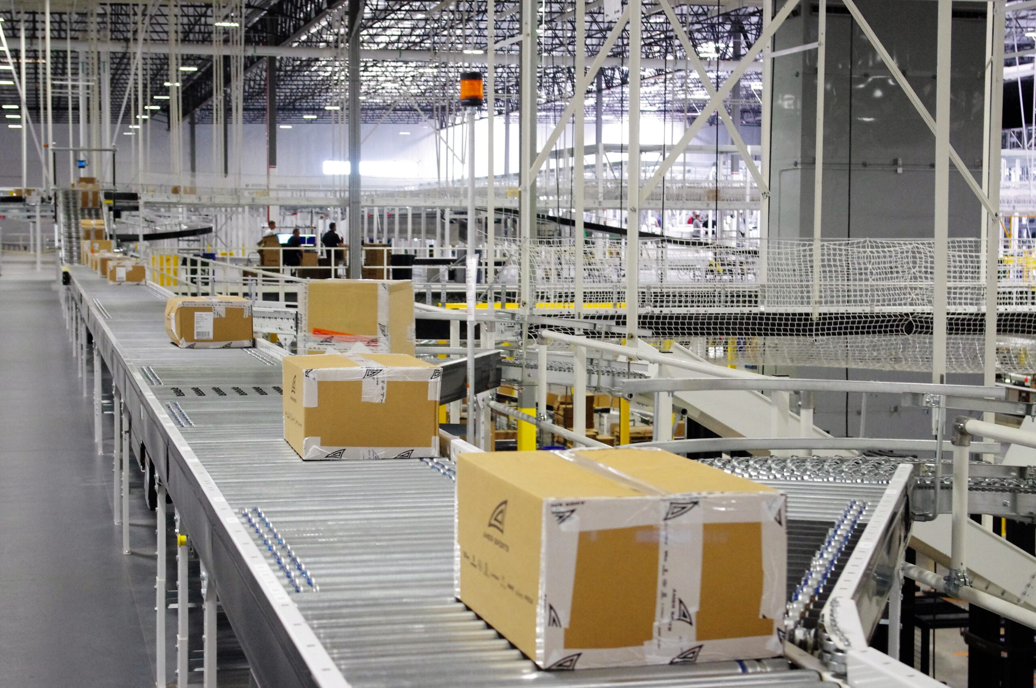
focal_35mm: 60
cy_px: 344
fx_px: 1725
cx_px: 518
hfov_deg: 33.4
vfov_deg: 22.6
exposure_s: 1/60
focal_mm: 40
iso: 3200
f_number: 4.5
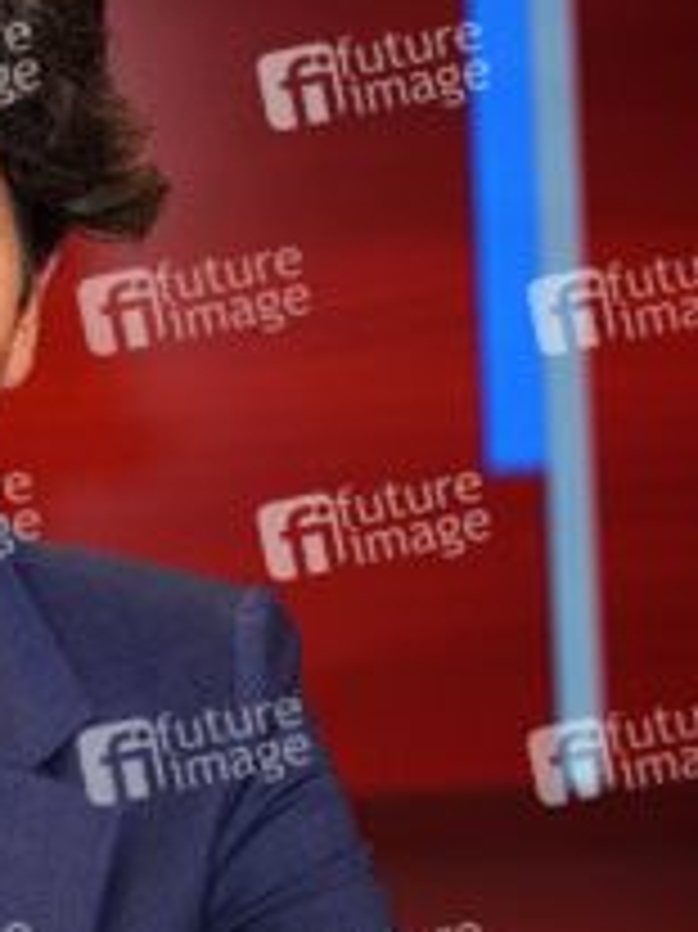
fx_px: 4279
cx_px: -196
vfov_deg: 12.4
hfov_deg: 9.2
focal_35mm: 159
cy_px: 414
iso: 1600
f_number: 4.5
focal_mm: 76
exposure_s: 1/160
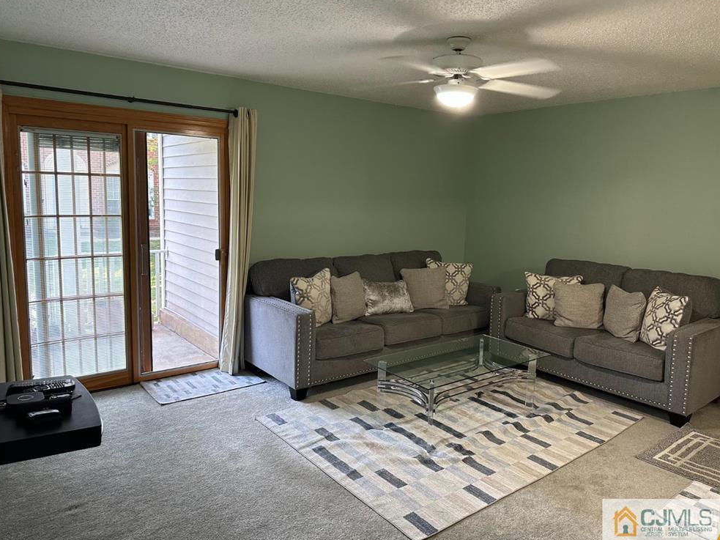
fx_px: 520
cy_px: 262
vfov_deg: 54.9
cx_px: 368
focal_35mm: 25
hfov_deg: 69.4
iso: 200
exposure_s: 1/60
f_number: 1.78
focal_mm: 6.86
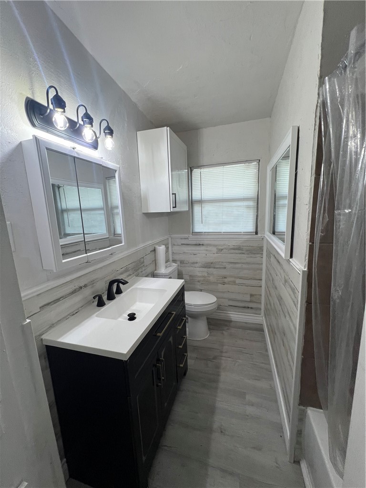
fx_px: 183
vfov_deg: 106.2
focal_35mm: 13
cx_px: 183
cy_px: 244
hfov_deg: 89.9
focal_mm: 1.57
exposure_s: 1/120
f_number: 1.8
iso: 100
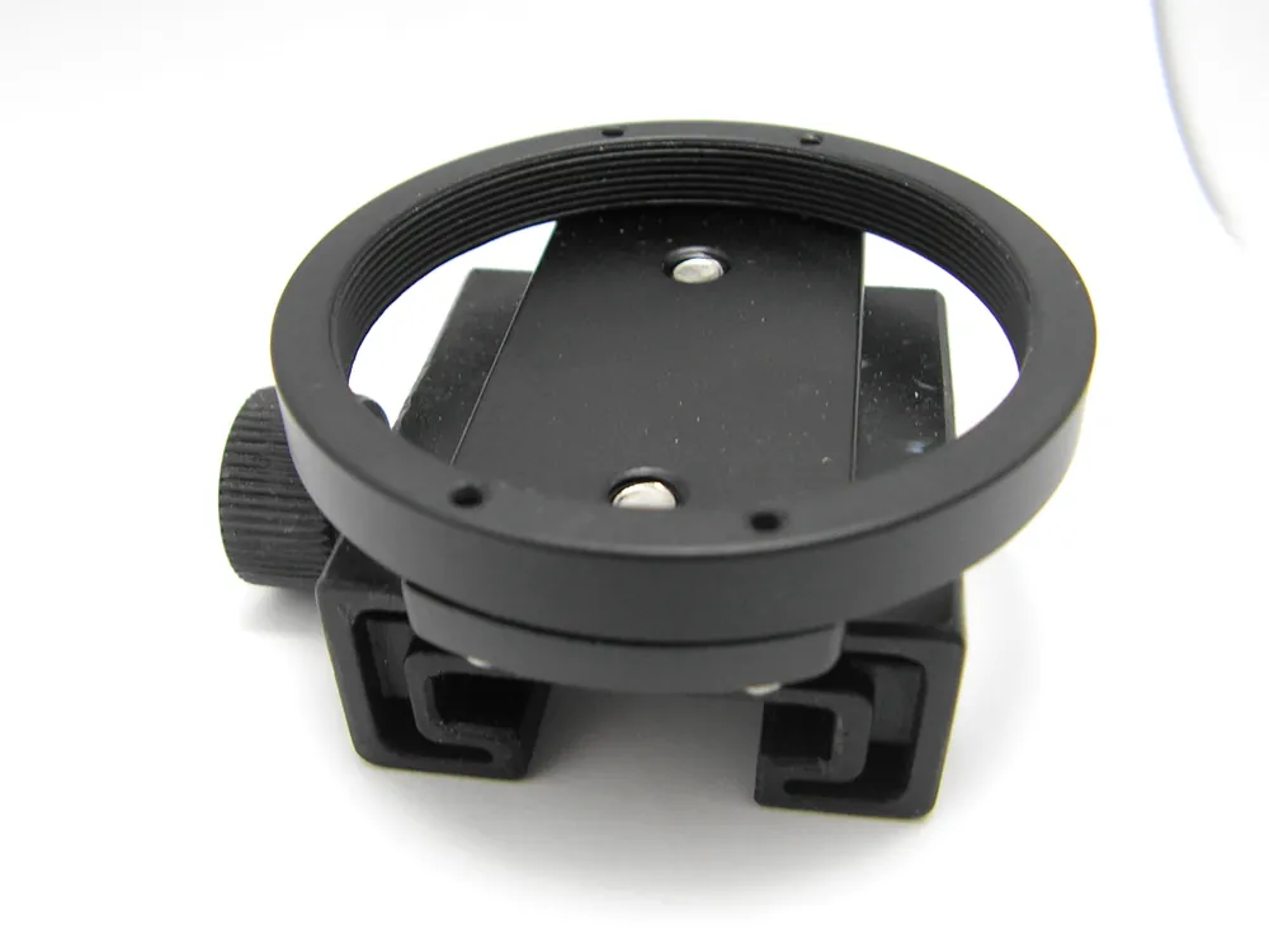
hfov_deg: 51.4
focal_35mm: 36
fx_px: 1320
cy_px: 476
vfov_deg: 39.7
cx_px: 634
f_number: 3.2
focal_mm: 6
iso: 100
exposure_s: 1/40
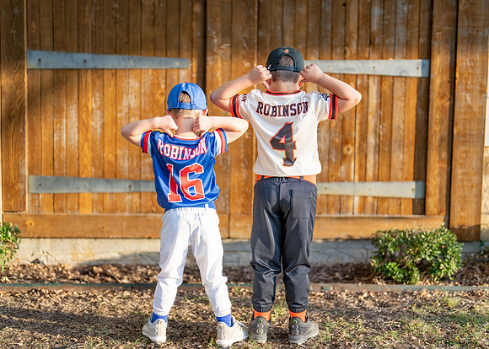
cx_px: 266
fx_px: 742
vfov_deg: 26.5
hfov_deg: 36.5
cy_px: 173
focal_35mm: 53
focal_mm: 50
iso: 100
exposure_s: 1/1600
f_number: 1.2
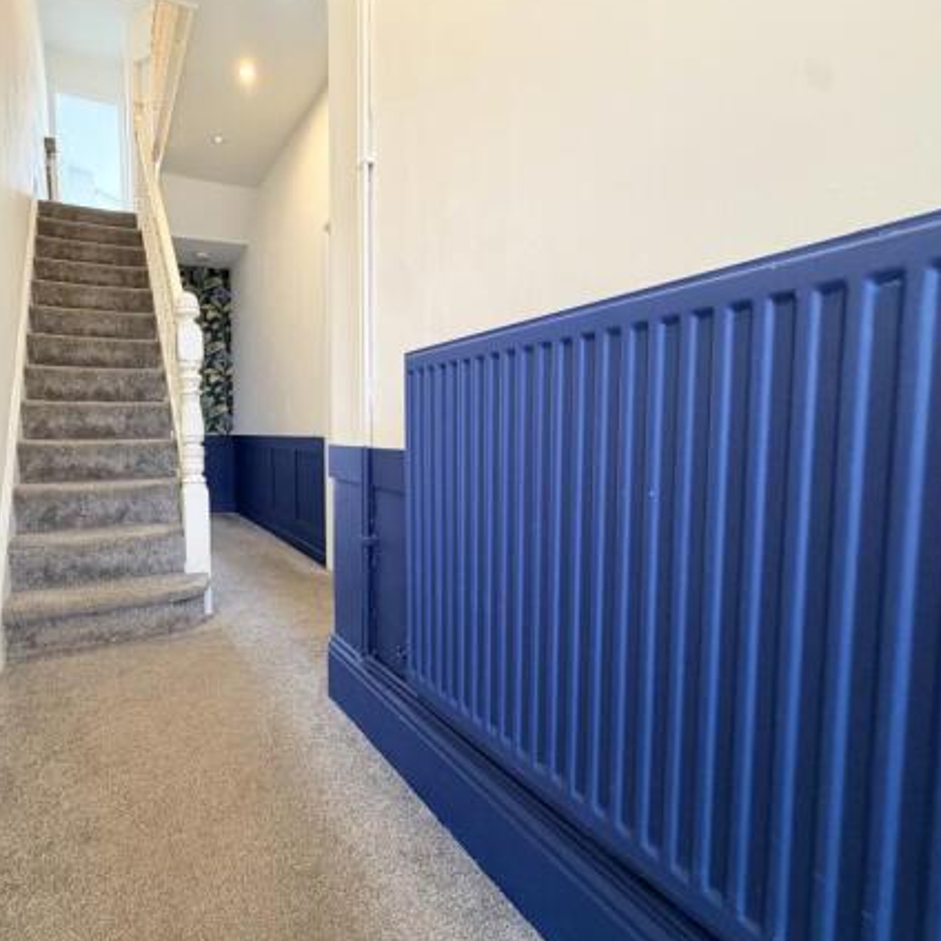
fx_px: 523
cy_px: 472
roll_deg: +1.3
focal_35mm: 17
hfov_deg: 81.3
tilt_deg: -5.3
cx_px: 318
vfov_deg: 84.0
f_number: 2.2
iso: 200
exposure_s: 1/50
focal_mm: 2.22
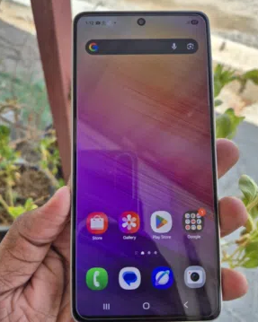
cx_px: 129
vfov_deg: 68.1
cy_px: 157
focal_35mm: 25
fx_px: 239
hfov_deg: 56.8
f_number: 1.8
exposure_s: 1/954
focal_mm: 5.4
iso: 25
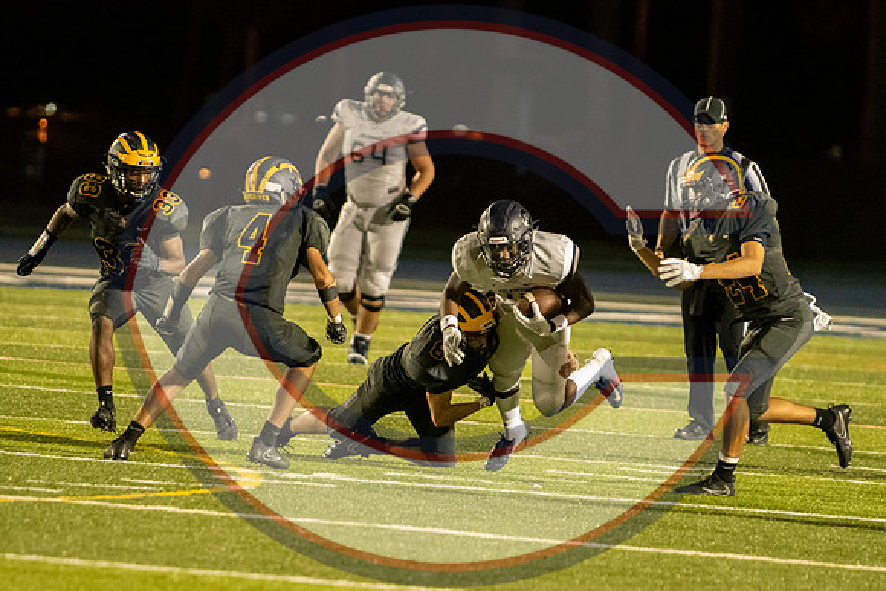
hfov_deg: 5.3
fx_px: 9573
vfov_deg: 3.5
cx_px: 497
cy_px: 383
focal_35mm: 389
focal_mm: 200
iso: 10000
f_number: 2.8
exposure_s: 1/1250
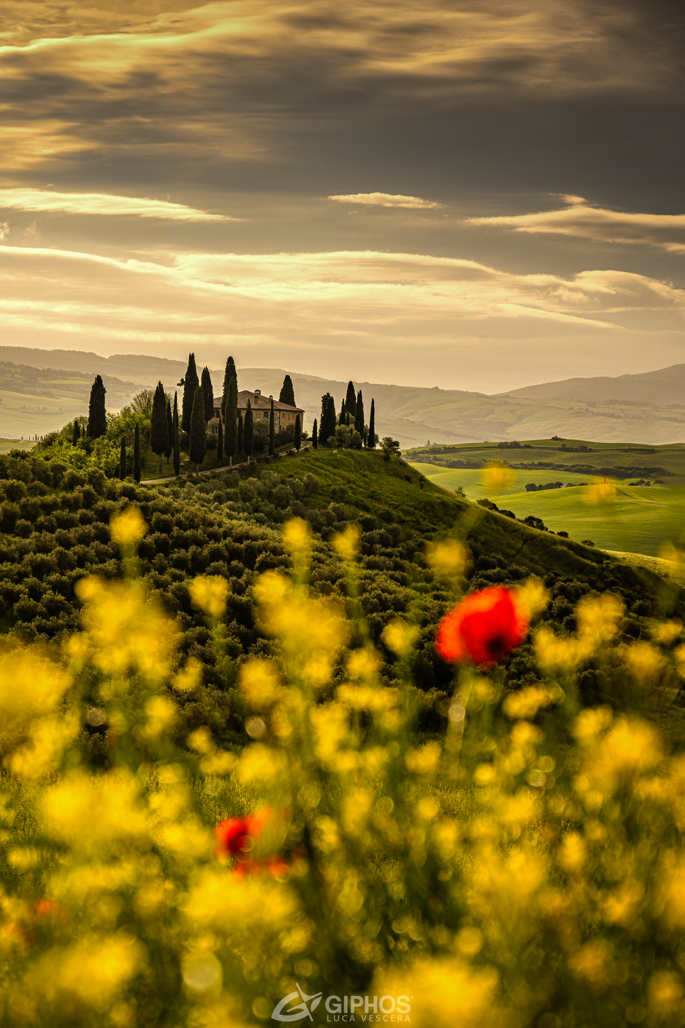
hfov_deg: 17.3
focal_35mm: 79
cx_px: 342
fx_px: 2255
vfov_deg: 25.7
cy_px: 514
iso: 64
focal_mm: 79
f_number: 6.3
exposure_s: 1/1000
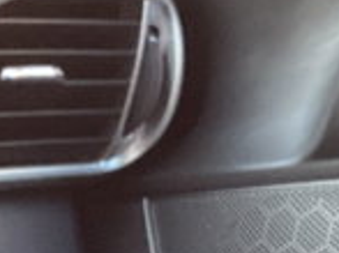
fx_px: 1585
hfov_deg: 12.2
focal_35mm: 162
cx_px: 198
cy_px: 375
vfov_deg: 8.9
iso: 200
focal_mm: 3.3
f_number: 2.4
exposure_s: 1/50
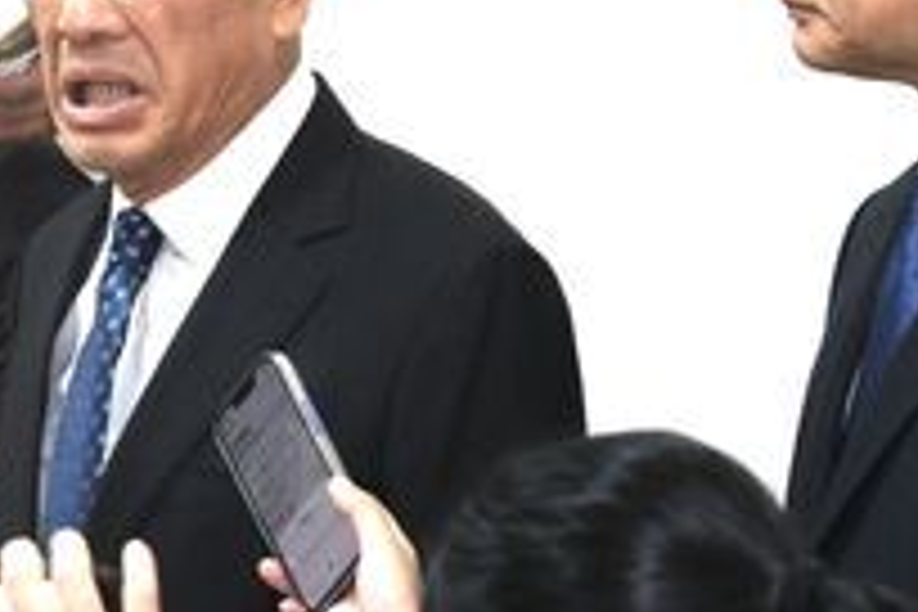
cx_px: 54
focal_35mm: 163
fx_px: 4156
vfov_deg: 8.4
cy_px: 178
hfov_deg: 12.5
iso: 1250
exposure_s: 1/250
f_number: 2.8
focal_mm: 55
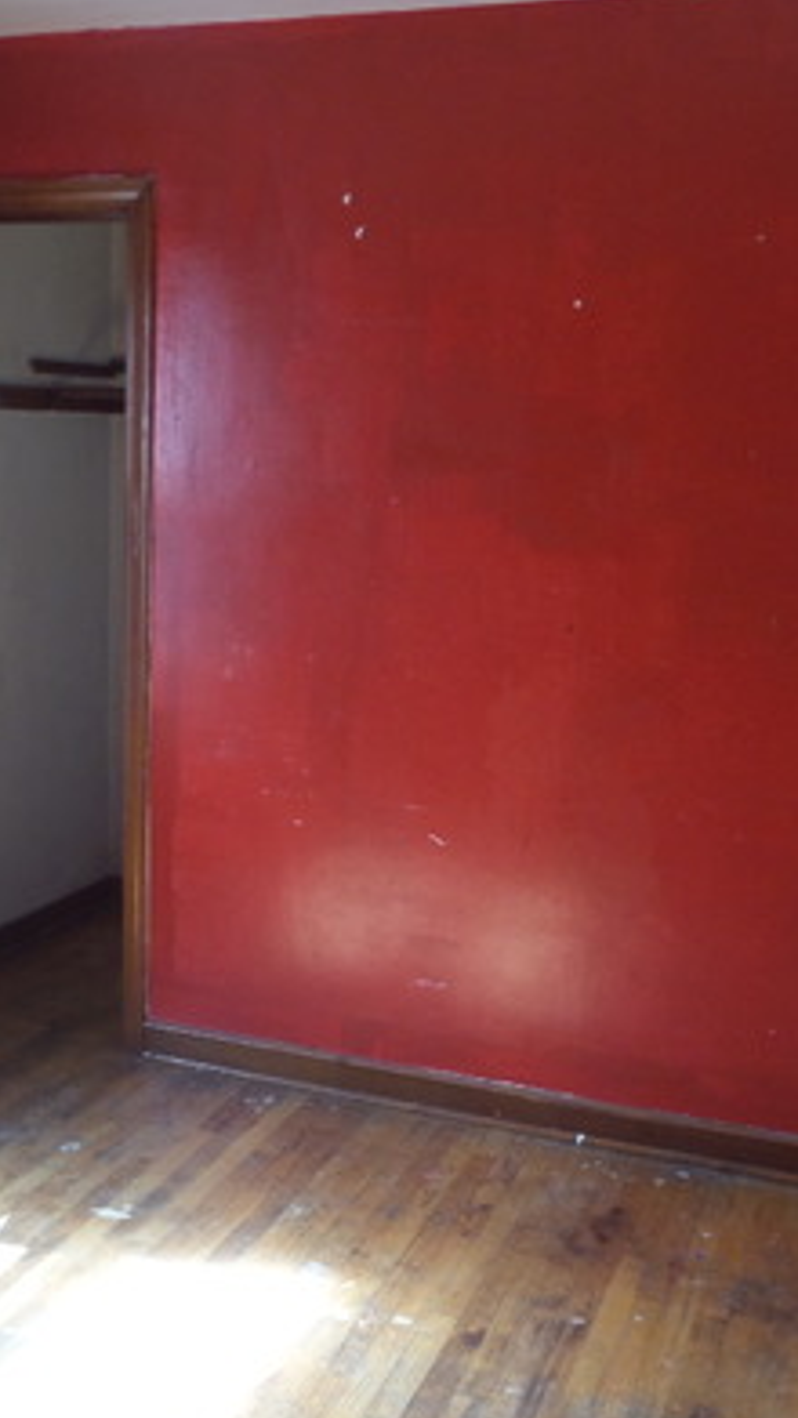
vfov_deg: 49.1
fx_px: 1542
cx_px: 283
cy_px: 856
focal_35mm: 41
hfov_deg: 28.9
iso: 160
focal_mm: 4.1
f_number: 2.8
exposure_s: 1/30
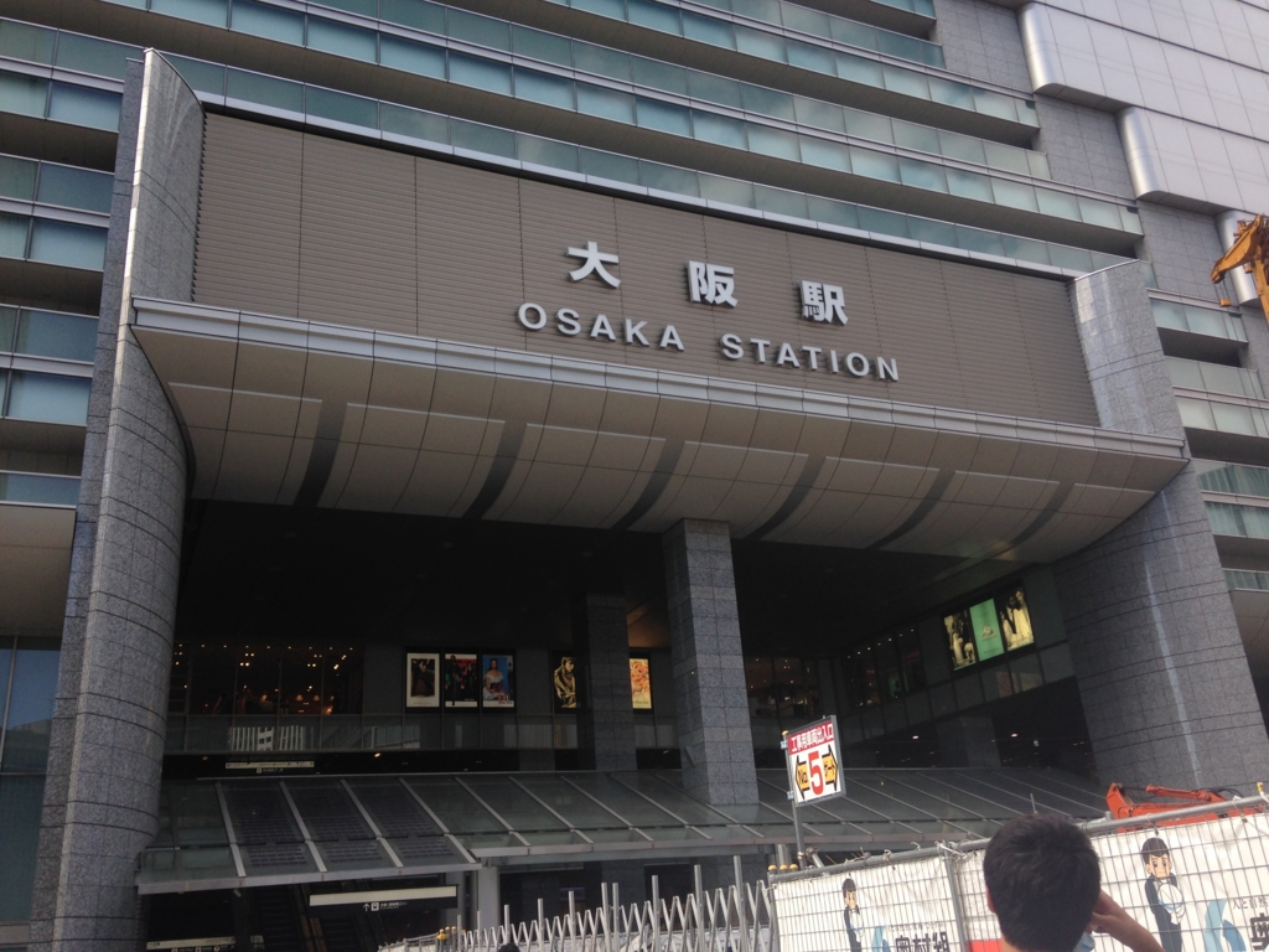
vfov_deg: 42.9
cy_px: 476
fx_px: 1210
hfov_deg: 55.4
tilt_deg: +23.5
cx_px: 634
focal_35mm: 33
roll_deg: +2.0
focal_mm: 4.12
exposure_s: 1/369
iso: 50
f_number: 2.4
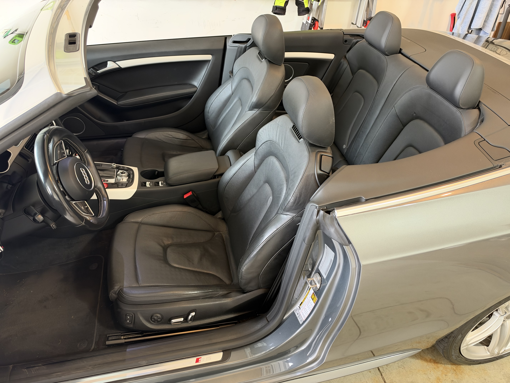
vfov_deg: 56.8
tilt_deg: -38.3
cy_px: 192
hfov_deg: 71.6
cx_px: 255
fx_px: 354
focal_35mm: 24
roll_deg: -4.4
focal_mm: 6.93
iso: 400
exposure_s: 1/40
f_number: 1.48
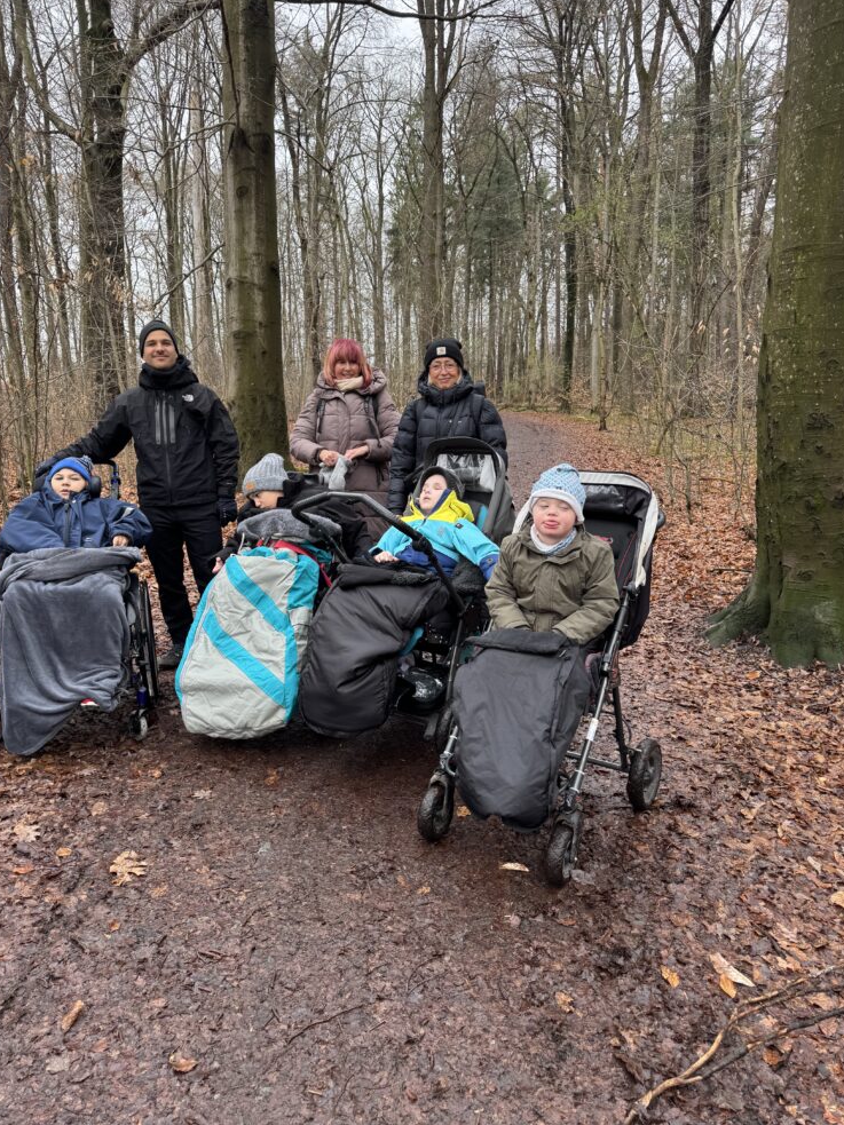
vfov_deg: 69.4
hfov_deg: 54.9
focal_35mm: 25
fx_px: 813
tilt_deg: -6.2
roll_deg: +1.1
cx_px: 411
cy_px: 540
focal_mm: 6.76
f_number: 1.78
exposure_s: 1/210
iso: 64
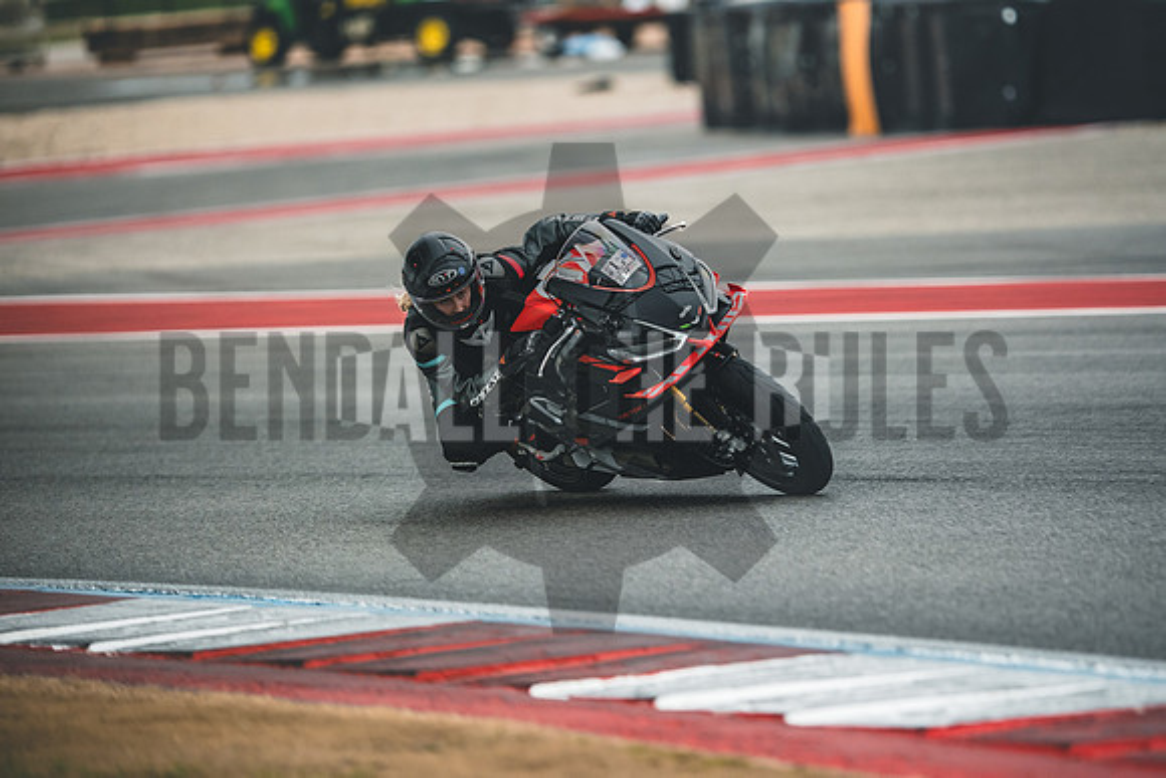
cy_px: 389
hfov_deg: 6.9
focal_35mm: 300
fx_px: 9718
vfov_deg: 4.6
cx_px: 583
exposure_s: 1/3200
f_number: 2
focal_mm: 200
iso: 1000
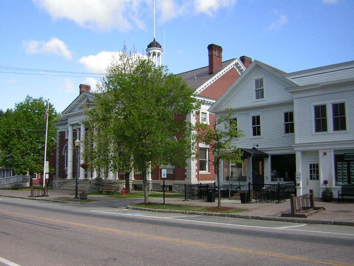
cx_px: 177
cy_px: 133
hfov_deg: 51.4
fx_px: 368
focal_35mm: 36
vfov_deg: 39.7
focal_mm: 4.7
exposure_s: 1/196
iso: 50
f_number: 5.2
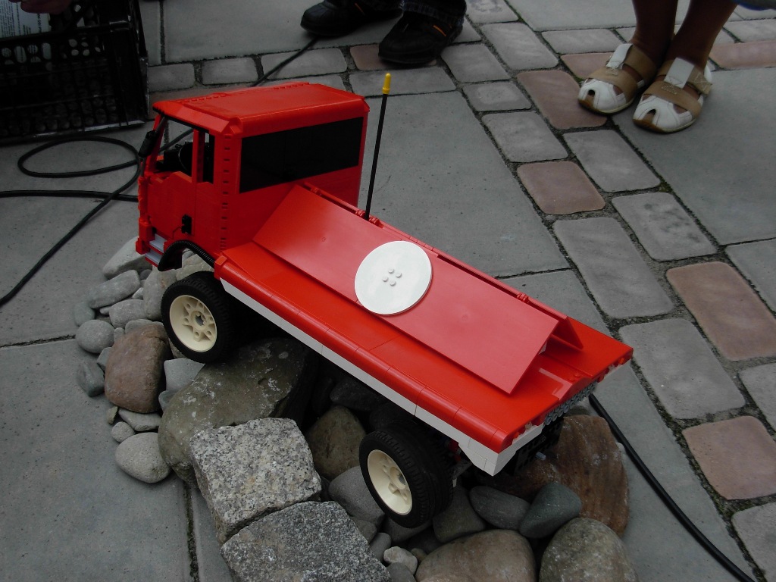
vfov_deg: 37.7
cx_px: 388
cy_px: 291
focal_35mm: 38
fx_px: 852
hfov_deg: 49.0
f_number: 2.9
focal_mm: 6.3
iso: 79
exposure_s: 1/790
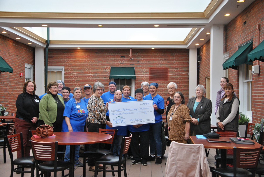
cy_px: 88
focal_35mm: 45
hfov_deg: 43.6
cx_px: 132
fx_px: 330
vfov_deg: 29.9
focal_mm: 30
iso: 400
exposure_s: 1/40
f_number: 4.5
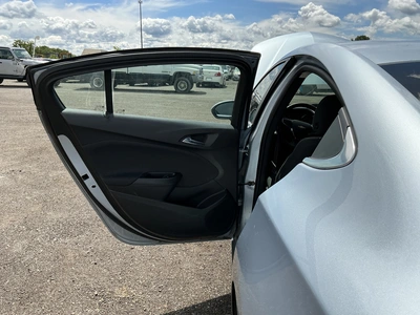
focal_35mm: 28
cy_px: 158
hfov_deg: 63.4
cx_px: 210
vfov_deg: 49.7
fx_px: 340
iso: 25
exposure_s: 1/1984
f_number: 1.8
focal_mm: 3
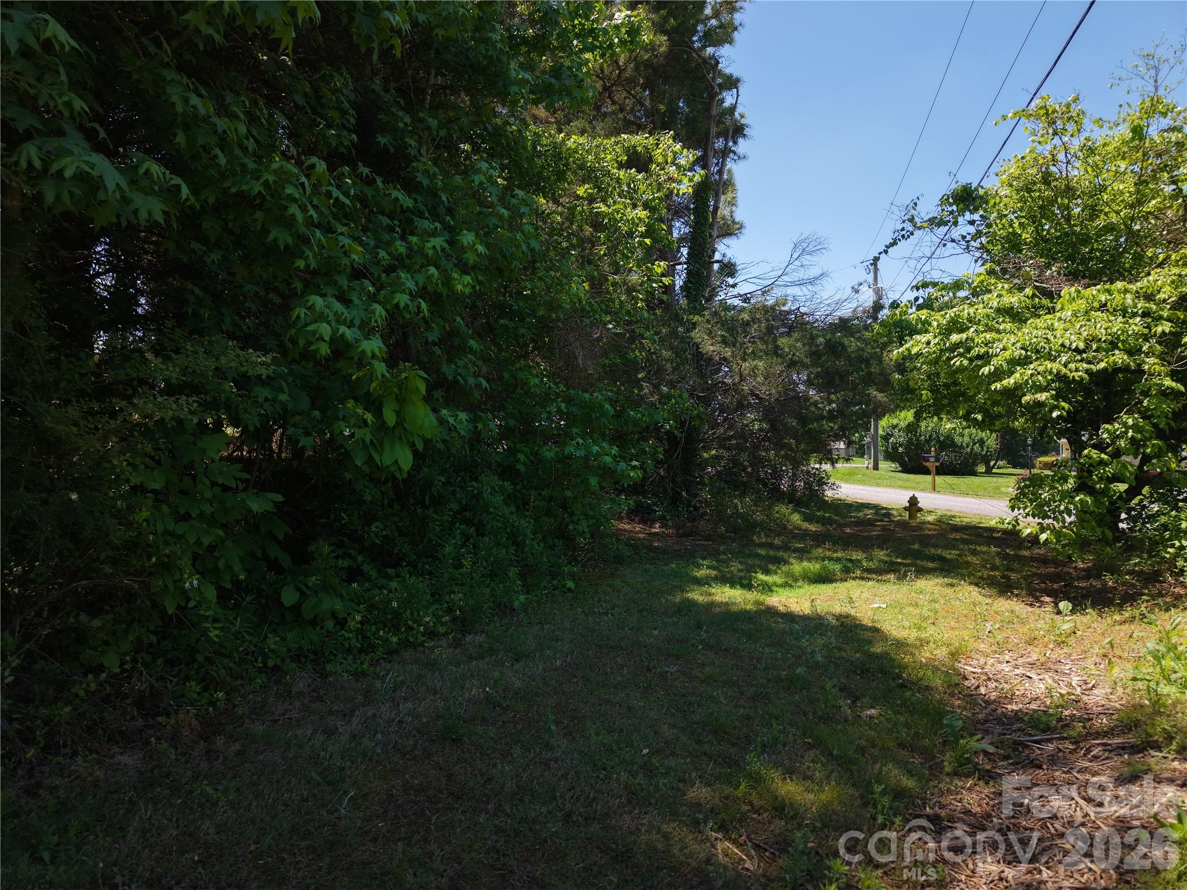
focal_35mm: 24
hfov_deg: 71.6
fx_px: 823
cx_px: 594
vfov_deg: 56.8
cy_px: 445
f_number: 1.8
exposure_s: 1/50
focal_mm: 8.67
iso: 220
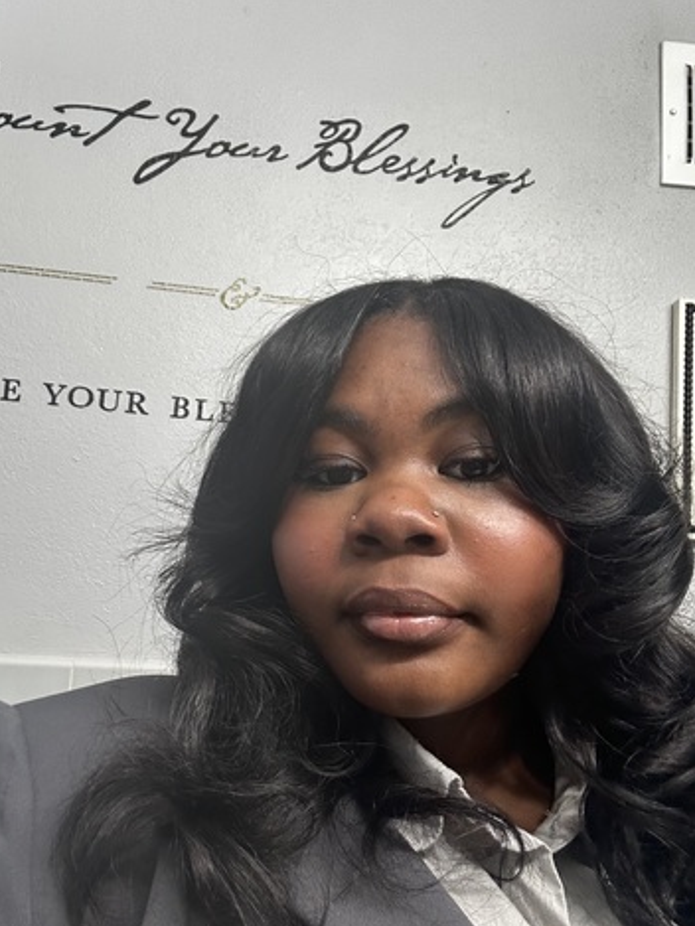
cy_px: 486
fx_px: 856
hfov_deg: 44.2
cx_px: 333
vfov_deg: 56.8
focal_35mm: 32
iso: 100
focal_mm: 2.69
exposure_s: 1/60
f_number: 1.9
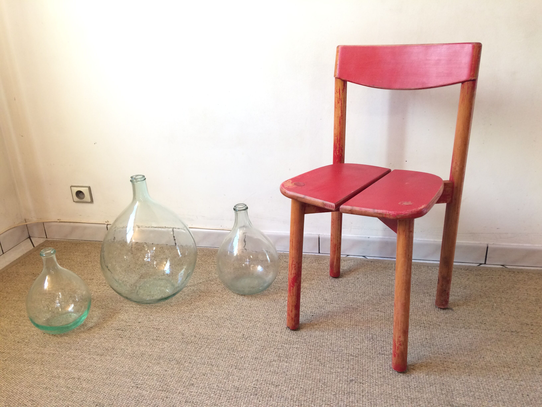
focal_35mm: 29
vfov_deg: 48.2
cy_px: 204
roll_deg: +1.4
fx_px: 454
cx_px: 271
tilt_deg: -23.3
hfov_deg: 61.7
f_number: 2.2
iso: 64
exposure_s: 1/33
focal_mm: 4.15
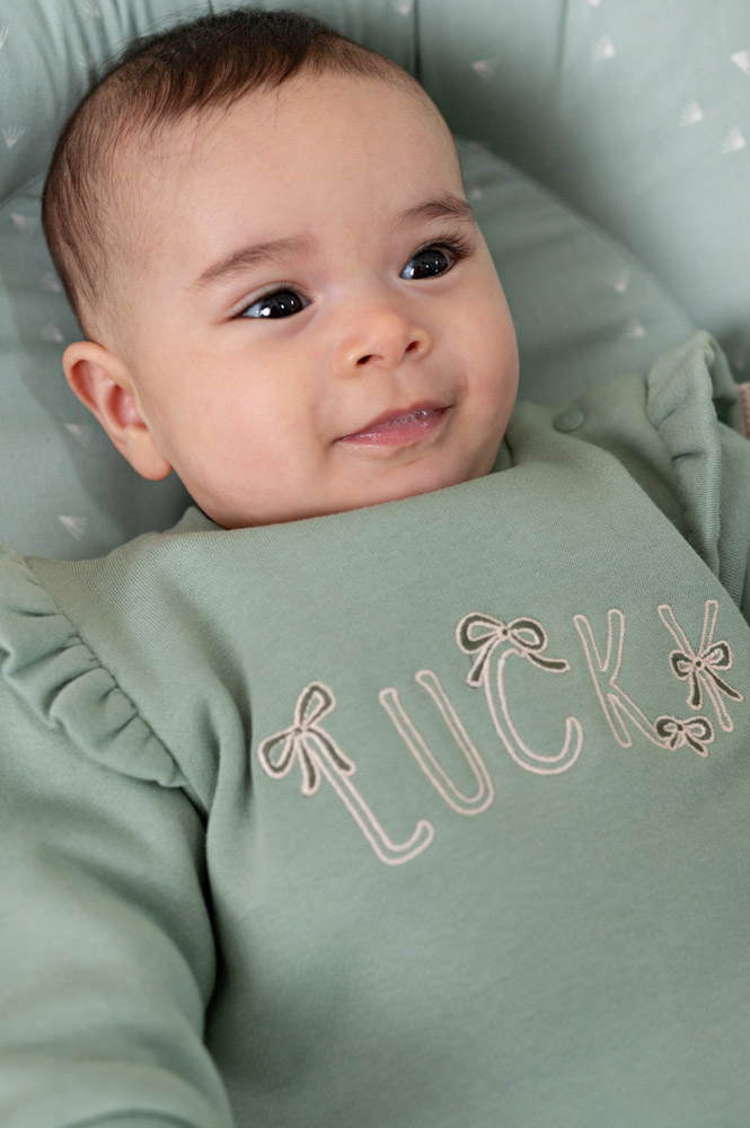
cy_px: 564
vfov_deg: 39.6
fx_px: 1565
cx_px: 375
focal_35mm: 50
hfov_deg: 26.9
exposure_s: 1/125
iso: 1600
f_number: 5
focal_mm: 50
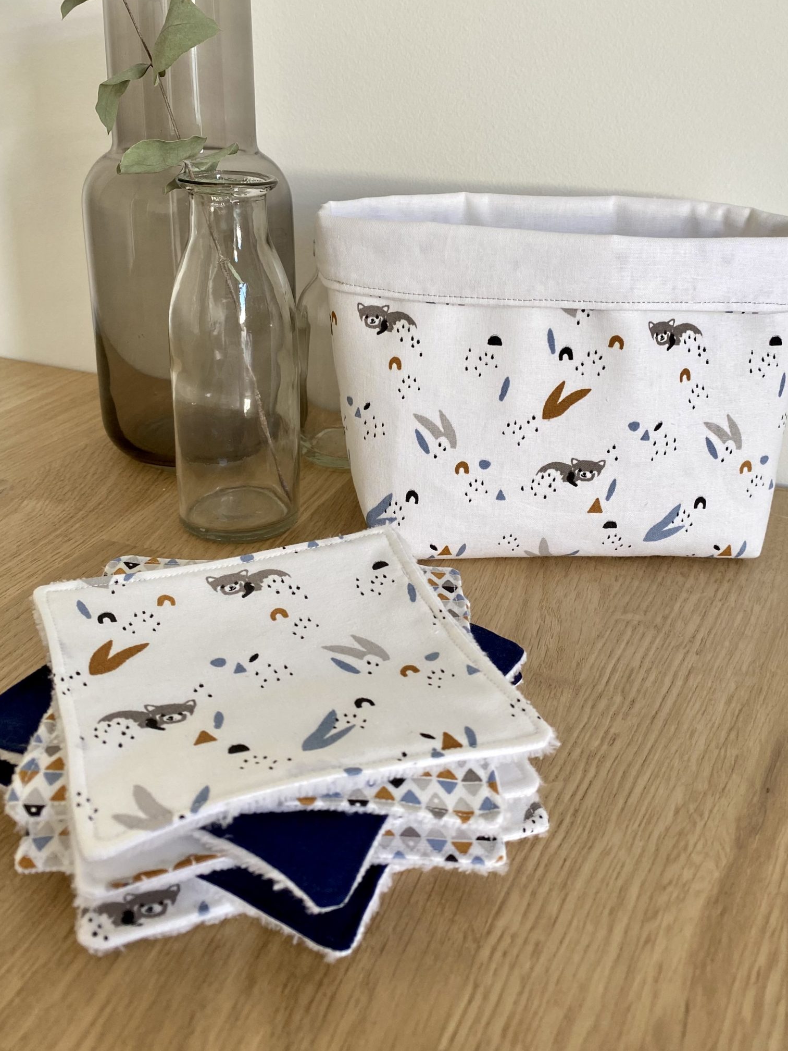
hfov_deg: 42.9
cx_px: 430
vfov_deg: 54.9
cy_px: 418
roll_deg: -1.9
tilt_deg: -19.0
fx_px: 1002
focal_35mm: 33
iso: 80
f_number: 1.8
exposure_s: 1/121
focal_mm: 4.25
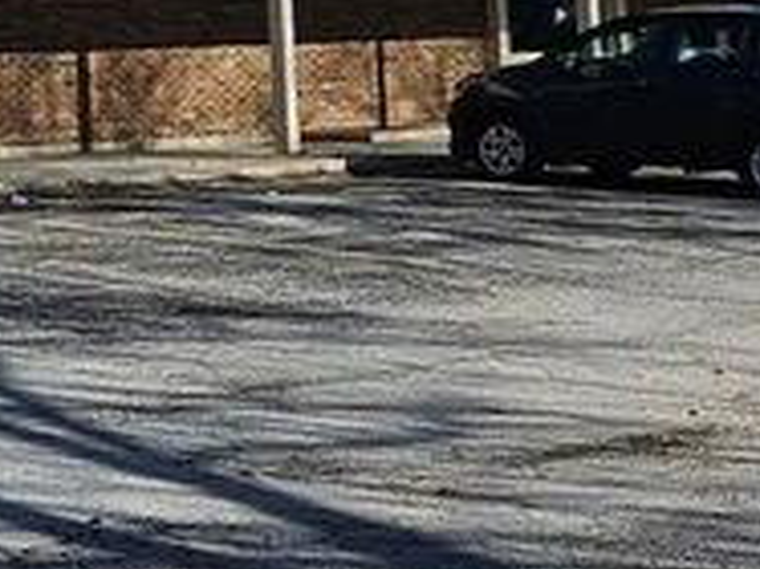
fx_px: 2765
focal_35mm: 126
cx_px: -752
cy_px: -118
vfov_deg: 11.5
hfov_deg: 13.5
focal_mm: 5.4
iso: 25
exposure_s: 1/2384
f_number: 1.8
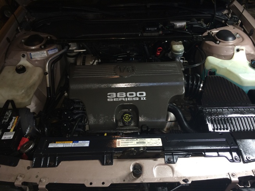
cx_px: 128
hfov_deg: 60.0
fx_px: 221
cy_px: 96
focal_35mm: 30
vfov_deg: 46.8
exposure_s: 1/30
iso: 80
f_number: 2.2
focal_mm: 4.12
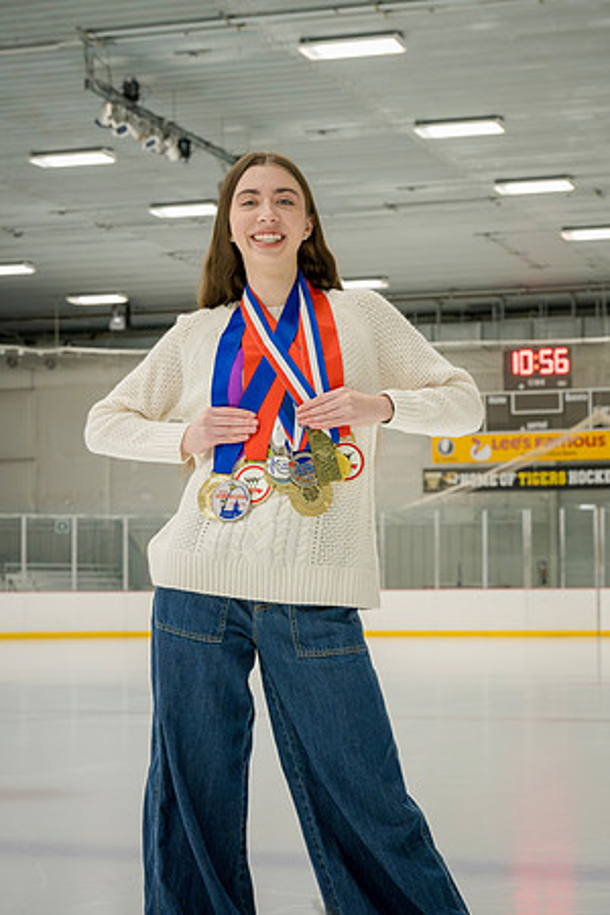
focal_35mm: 75
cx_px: 305
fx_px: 1906
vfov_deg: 27.0
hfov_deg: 18.2
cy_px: 458
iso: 3200
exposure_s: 1/250
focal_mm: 75
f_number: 8
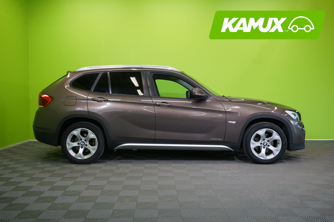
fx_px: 306
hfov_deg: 57.2
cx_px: 167
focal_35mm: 33
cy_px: 111
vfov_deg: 40.0
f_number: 6.3
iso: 500
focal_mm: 33
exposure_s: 1/40
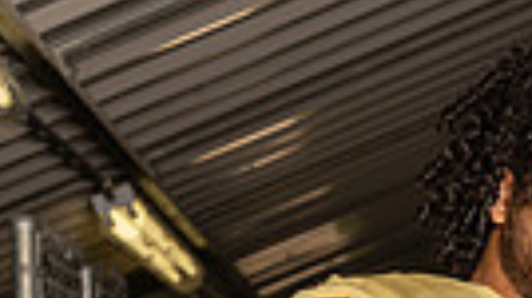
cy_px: 830
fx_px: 2381
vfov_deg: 6.6
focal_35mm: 169
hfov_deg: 12.7
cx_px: 405
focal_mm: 48
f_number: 4.5
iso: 125
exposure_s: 1/250
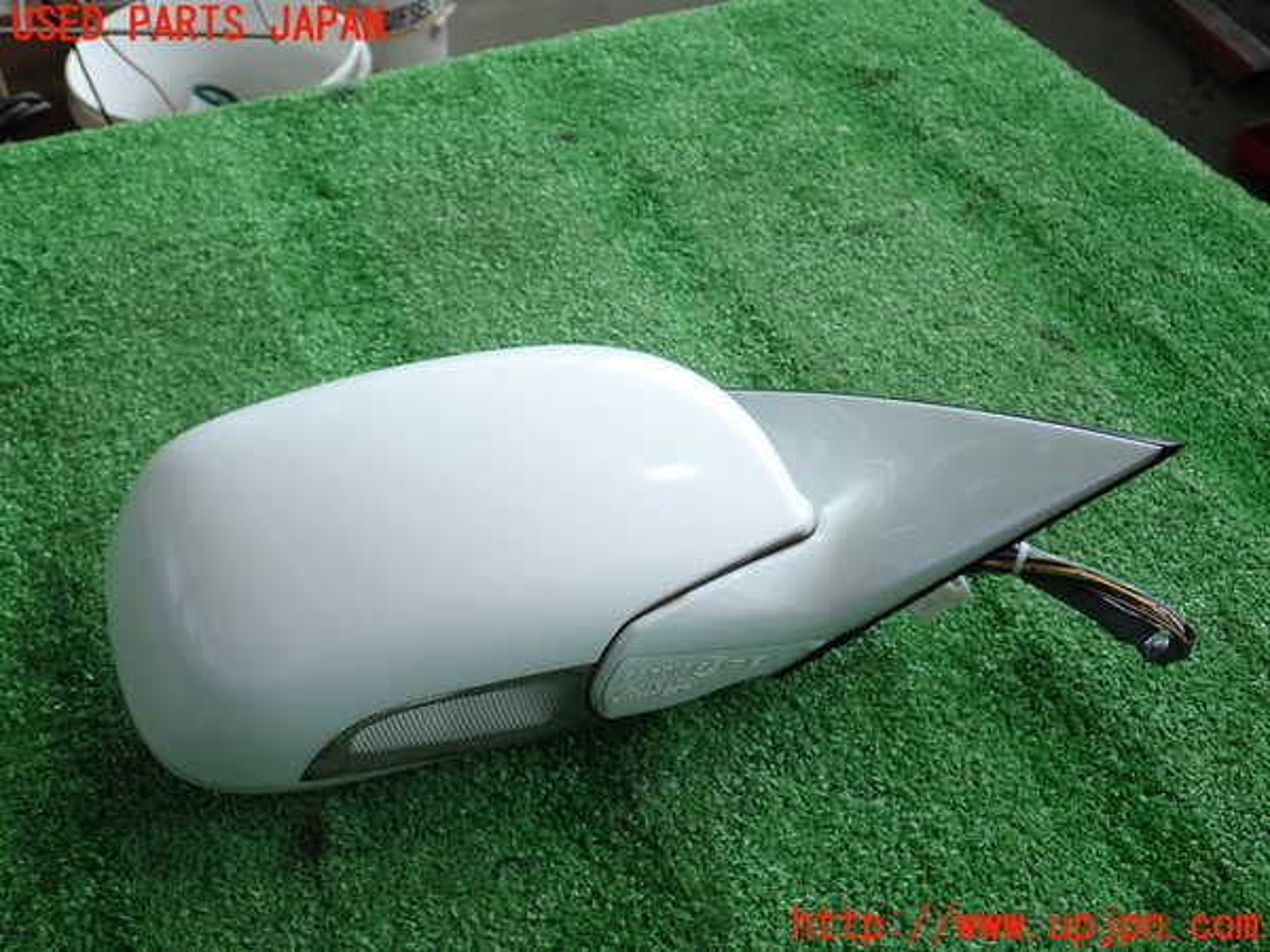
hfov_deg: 52.6
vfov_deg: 40.7
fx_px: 1284
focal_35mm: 35
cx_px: 635
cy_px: 476
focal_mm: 6.42
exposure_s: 1/100
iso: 100
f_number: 2.6
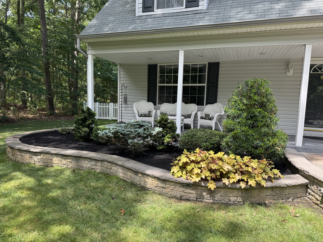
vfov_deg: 56.8
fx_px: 224
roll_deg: -1.6
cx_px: 162
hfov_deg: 71.6
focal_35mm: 24
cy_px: 121
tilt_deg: -6.5
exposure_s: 1/621
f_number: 1.78
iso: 80
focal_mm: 6.76
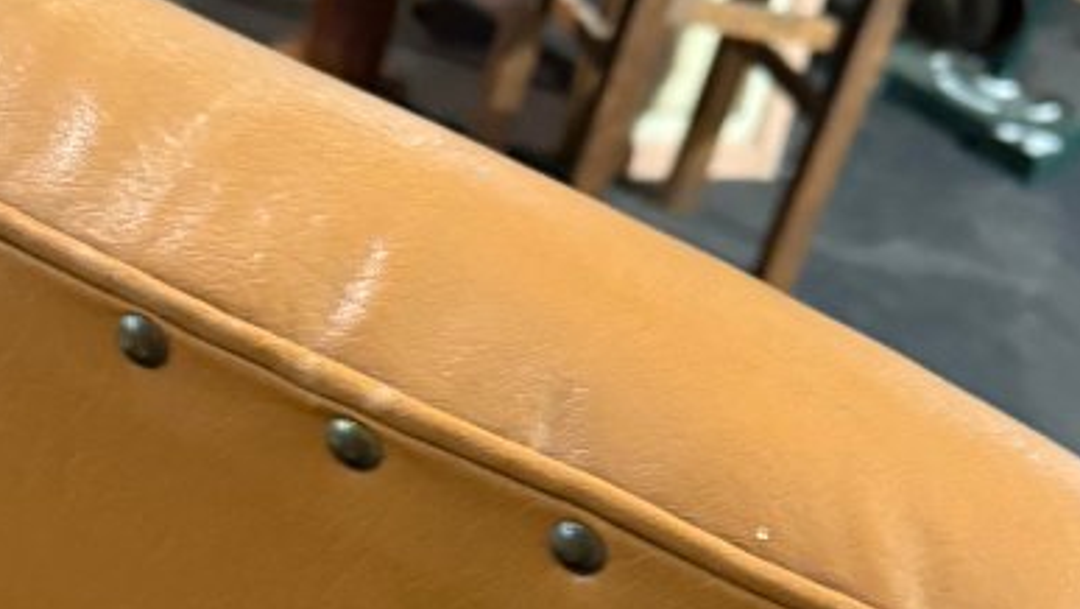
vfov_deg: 14.0
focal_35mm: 81
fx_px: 2320
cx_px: 215
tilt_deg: -37.9
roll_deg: -16.0
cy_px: 927
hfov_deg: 25.7
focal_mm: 6.76
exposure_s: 1/33
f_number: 1.78
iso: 1000
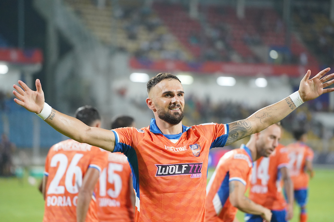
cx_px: 167
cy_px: 111
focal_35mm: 192
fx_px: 1781
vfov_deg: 7.2
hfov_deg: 10.7
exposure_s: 1/800
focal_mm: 192
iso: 6400
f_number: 4
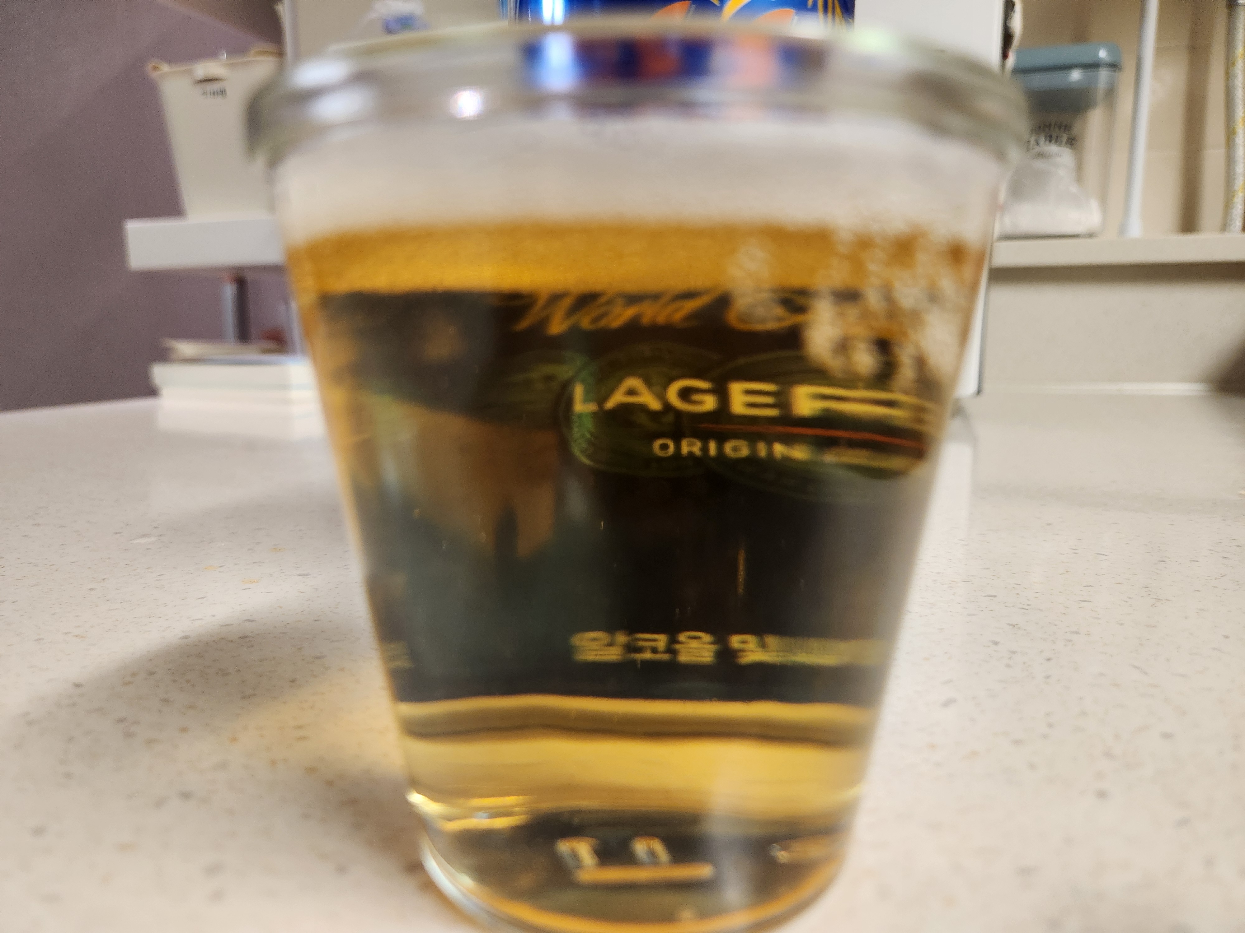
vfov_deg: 58.9
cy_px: 466
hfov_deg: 73.9
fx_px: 827
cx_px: 622
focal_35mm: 23
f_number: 1.8
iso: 400
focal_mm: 5.4
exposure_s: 1/120
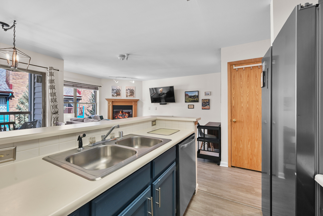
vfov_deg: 81.2
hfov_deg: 104.3
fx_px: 126
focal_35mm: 14
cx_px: 162
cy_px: 108
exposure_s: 1/4
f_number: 8
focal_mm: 14
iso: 400
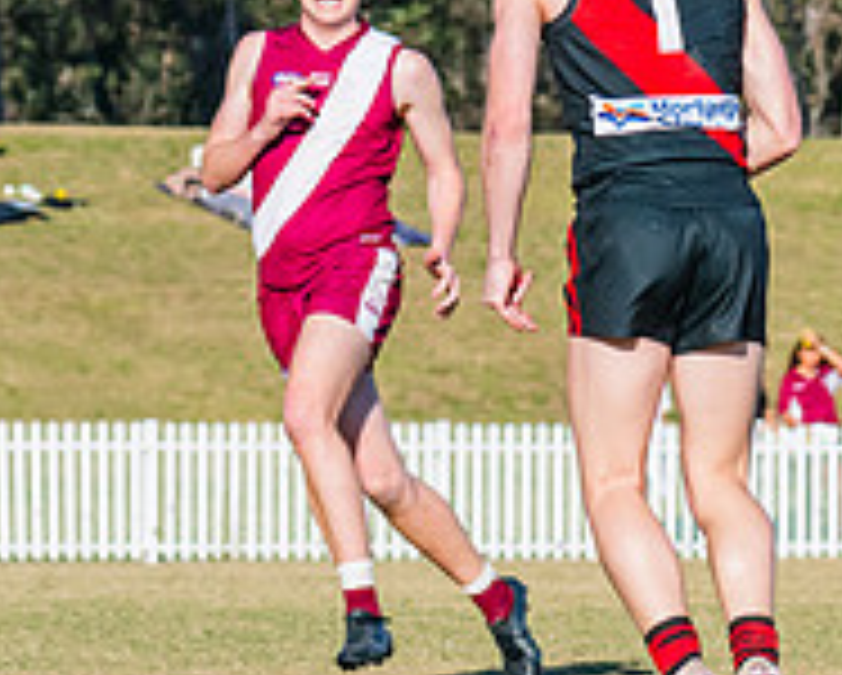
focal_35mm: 676
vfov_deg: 2.3
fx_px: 16863
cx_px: -350
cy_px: -91
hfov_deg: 2.9
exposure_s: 1/1600
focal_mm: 170
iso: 800
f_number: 10
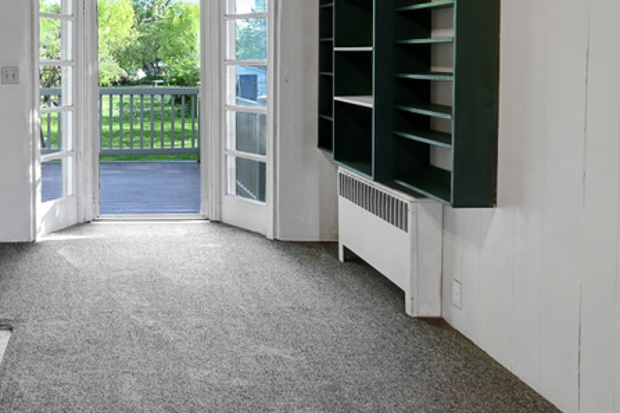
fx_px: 672
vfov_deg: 33.6
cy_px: 111
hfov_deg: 46.9
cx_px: 122
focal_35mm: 39
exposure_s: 1/60
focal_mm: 17
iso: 320
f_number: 4
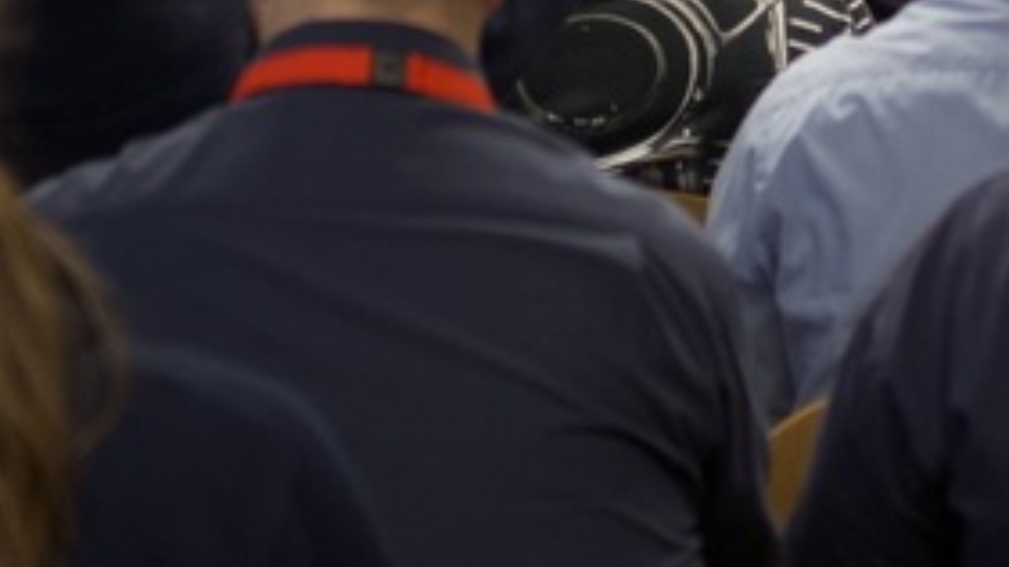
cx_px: 1564
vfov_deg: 5.0
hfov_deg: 8.9
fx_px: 6287
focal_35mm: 235
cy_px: -700
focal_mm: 50
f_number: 1.8
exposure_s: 1/320
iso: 640
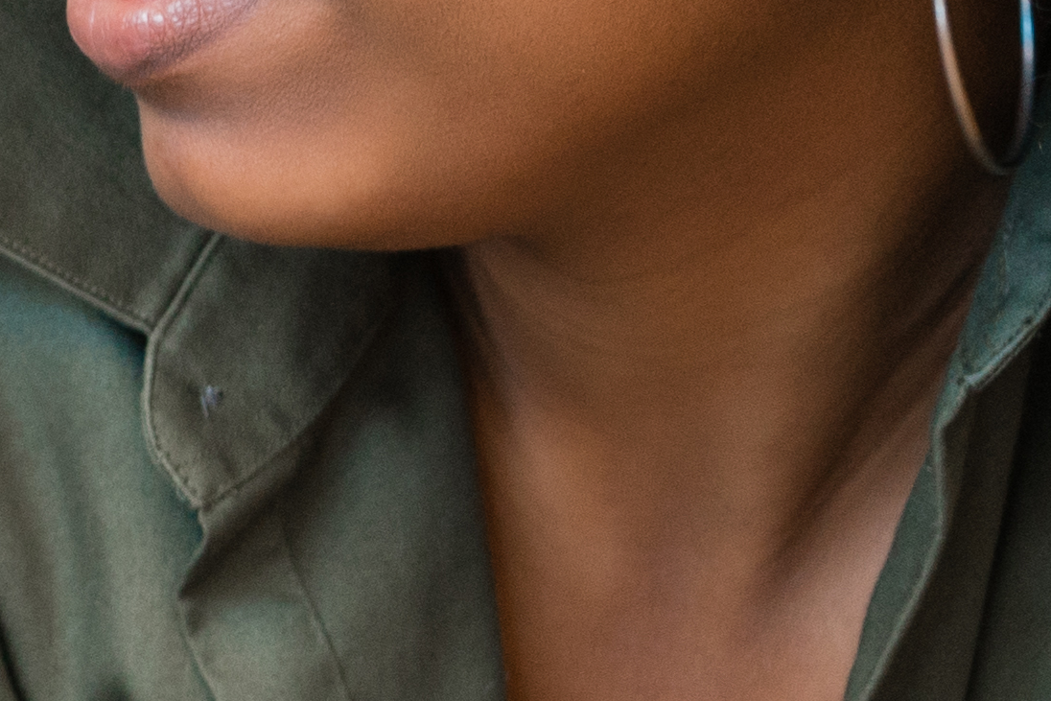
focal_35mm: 254
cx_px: -1652
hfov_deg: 7.5
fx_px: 7416
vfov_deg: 5.4
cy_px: 758
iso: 320
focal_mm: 35
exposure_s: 1/80
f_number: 3.5
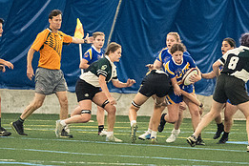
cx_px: 108
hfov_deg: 3.1
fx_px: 4613
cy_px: 84
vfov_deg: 2.1
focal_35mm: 667
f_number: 2.8
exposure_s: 1/500
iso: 11400
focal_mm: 200
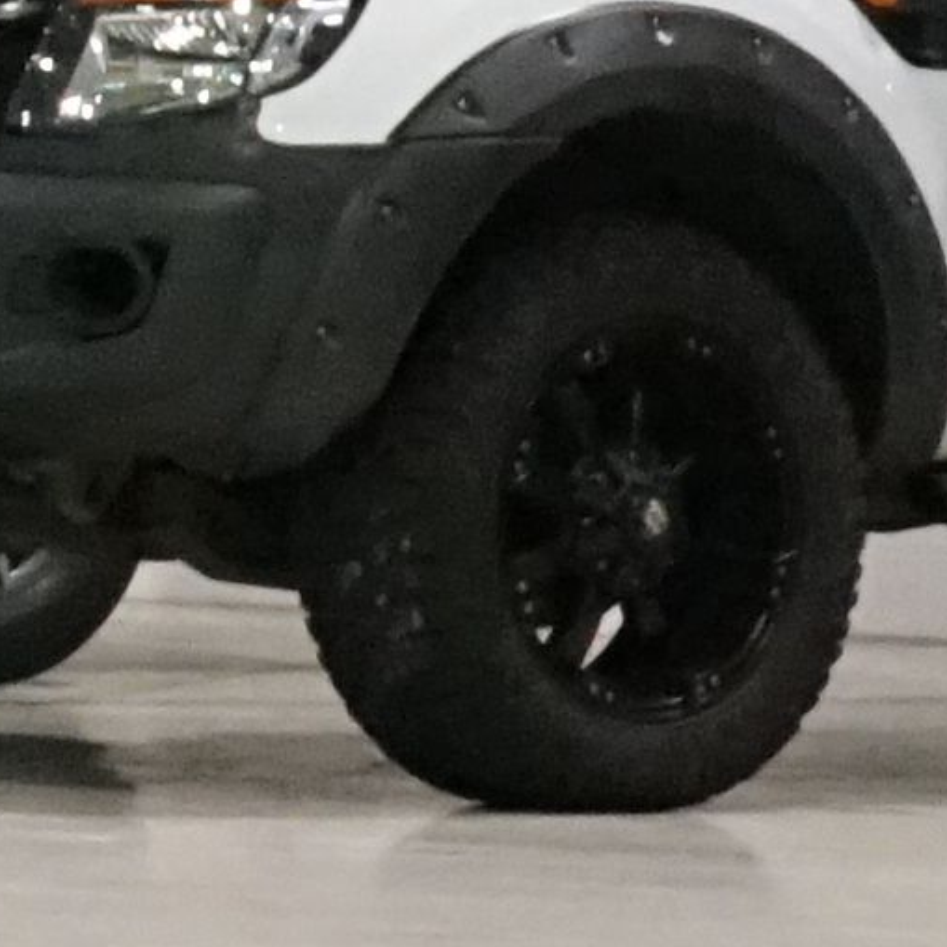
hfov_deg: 3.9
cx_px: -4417
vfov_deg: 4.6
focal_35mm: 381
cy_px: -240
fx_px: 11792
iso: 6400
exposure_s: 1/125
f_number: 8
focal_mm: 38
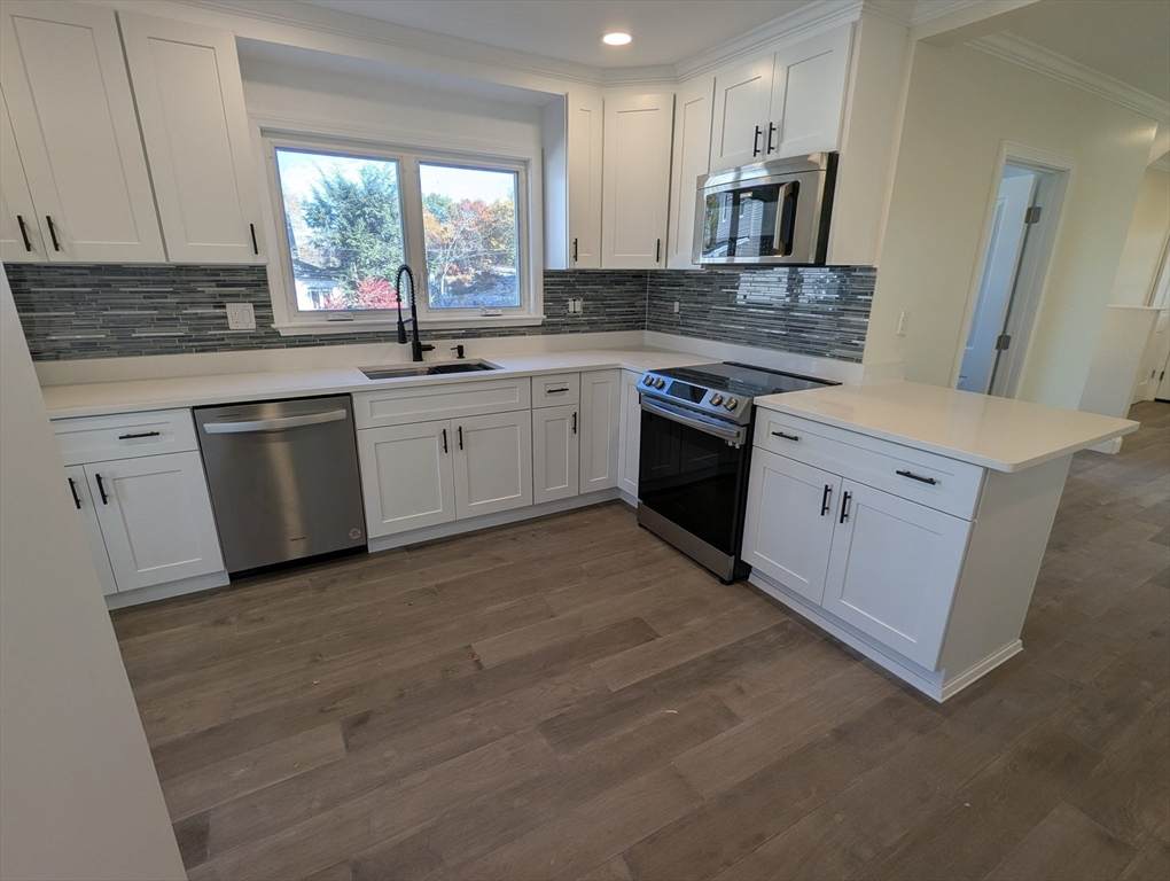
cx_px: 585
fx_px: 542
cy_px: 440
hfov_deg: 94.4
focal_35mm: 16
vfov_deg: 78.2
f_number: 2.2
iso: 46
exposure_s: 1/120
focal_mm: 2.35
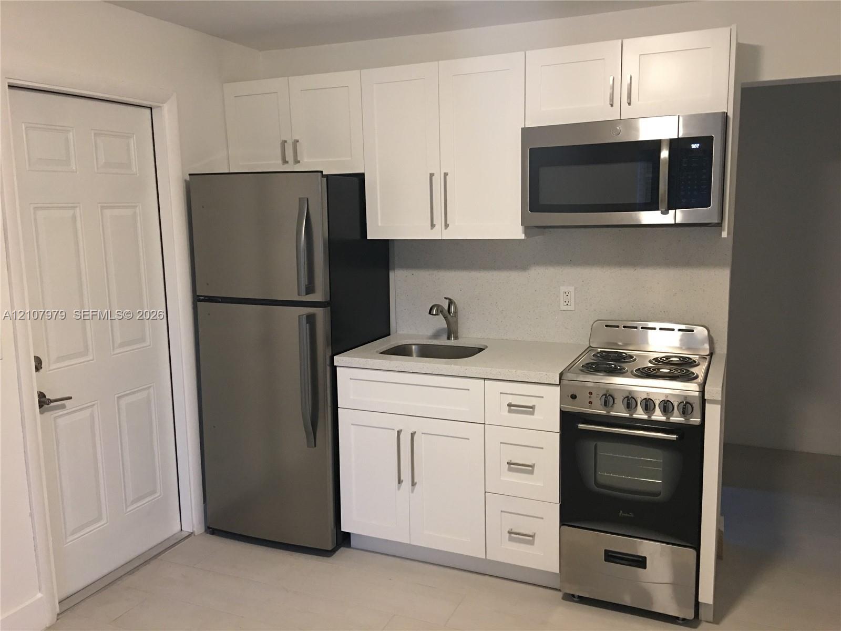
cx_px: 420
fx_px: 705
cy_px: 316
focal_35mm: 29
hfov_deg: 61.7
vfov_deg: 48.2
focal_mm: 4.15
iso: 80
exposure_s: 1/10
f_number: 2.2
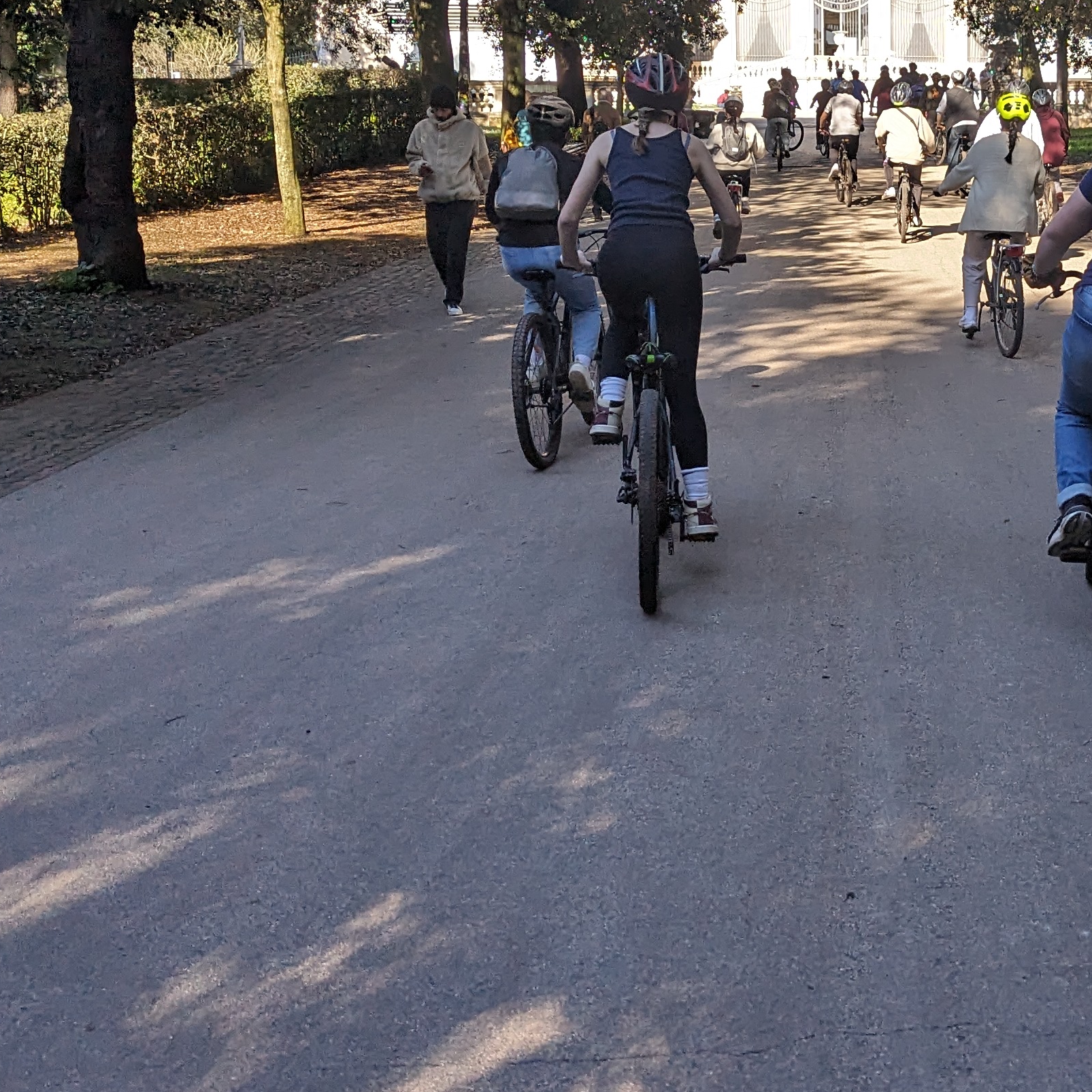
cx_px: 948
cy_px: 414
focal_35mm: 54
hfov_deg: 30.5
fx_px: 1927
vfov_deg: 31.5
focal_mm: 6.81
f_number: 1.85
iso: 80
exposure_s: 1/808
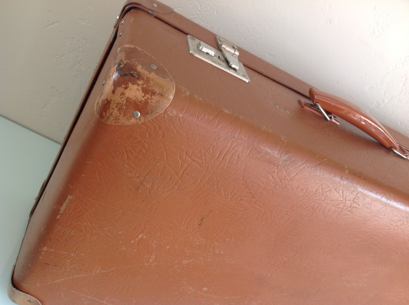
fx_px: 413
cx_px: 204
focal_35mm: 35
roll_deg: -36.6
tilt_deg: -31.6
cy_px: 152
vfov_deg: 40.6
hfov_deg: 52.7
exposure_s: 1/15
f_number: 2.4
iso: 50
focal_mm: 4.28
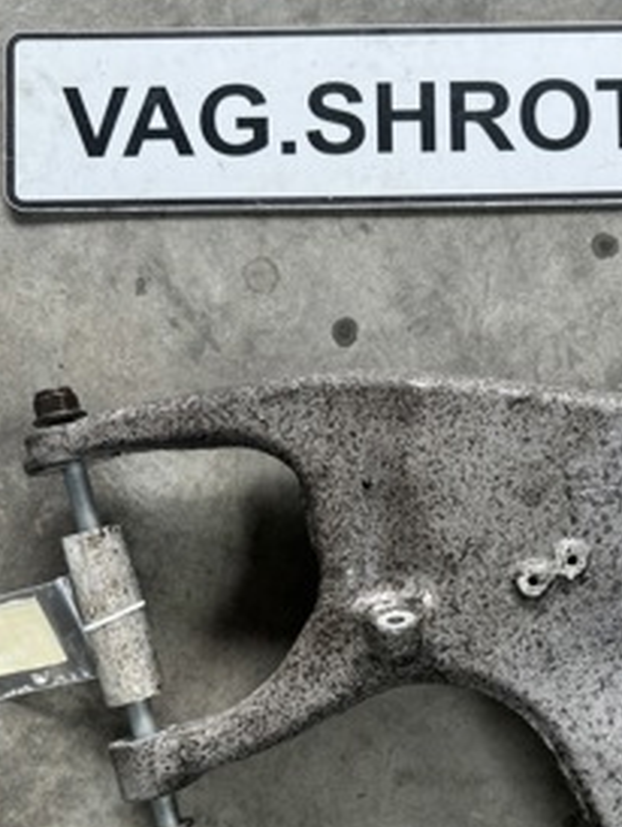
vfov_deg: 44.3
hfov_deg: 34.1
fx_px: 1005
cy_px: 534
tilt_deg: -87.3
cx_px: 414
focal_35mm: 42
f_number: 1.78
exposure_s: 1/121
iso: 100
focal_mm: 6.76
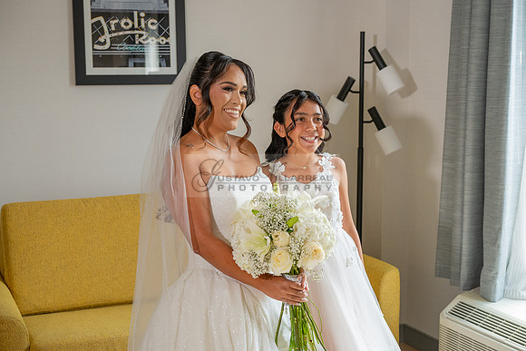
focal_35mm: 51
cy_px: 176
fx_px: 745
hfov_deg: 38.9
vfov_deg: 26.5
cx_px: 263
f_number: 4
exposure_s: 1/200
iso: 1250
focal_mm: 51
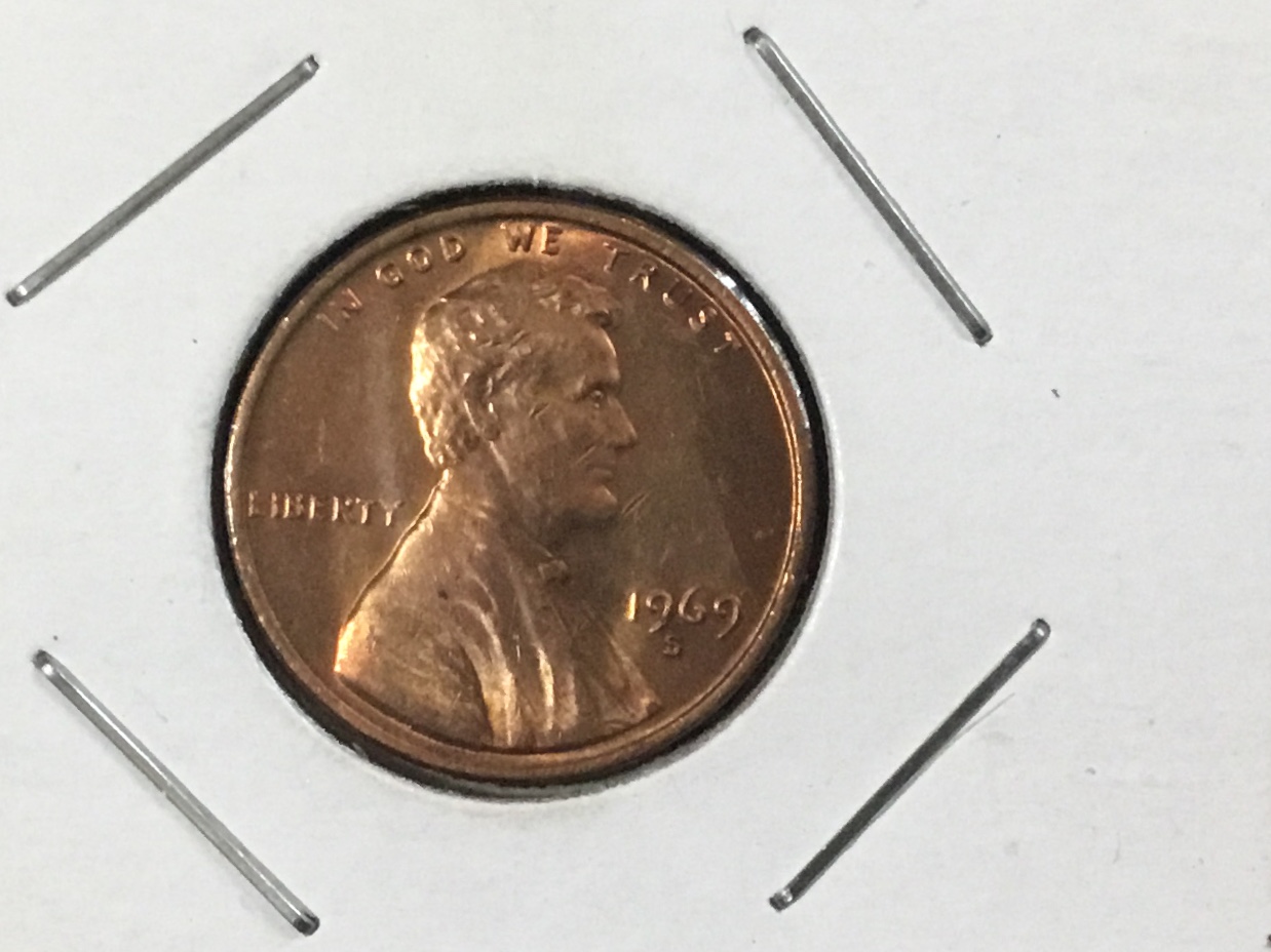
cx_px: 636
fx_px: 1138
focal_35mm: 31
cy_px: 476
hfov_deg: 58.4
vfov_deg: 45.4
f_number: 2.4
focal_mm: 3.3
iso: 160
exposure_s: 1/30
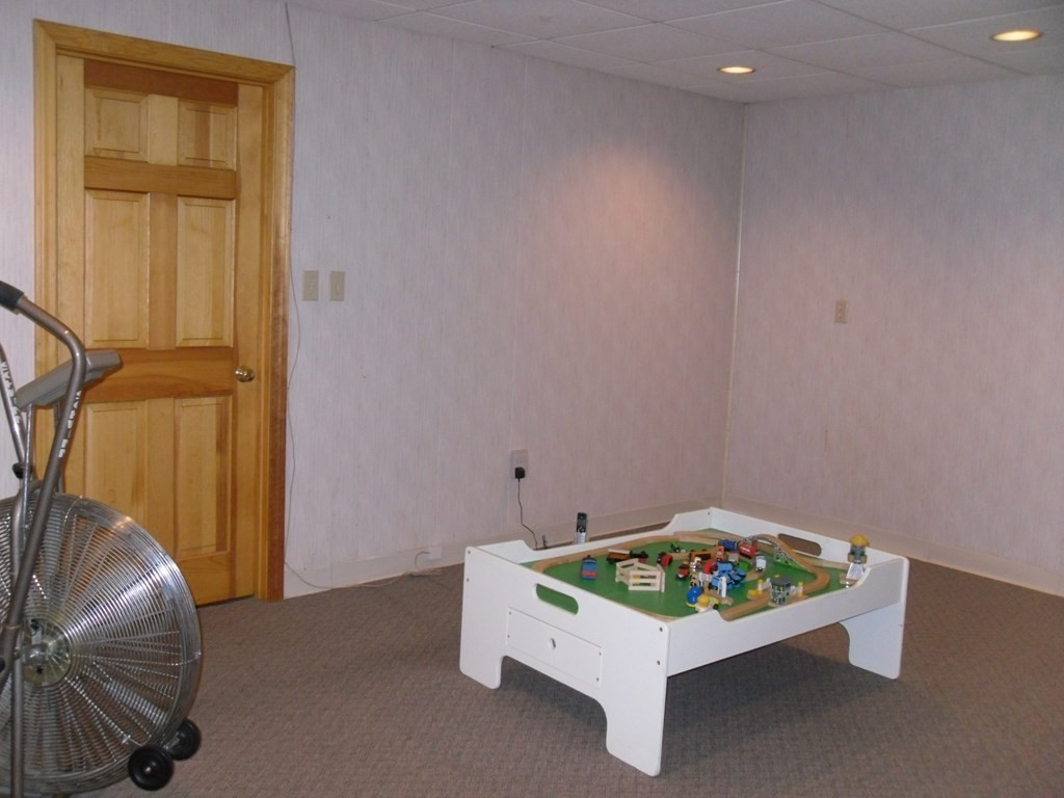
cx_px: 532
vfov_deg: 40.7
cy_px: 399
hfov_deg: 52.6
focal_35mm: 35
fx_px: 1076
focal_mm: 6.3
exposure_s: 1/45
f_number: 3.5
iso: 200
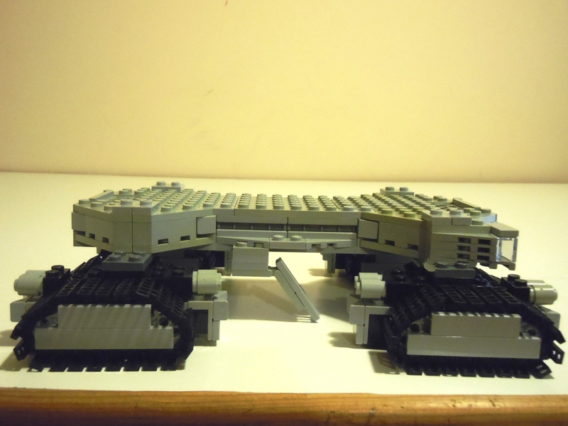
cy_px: 213
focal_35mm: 33
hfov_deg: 55.4
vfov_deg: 42.9
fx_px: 541
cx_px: 284
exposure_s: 1/8
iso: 800
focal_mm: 5.9
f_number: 4
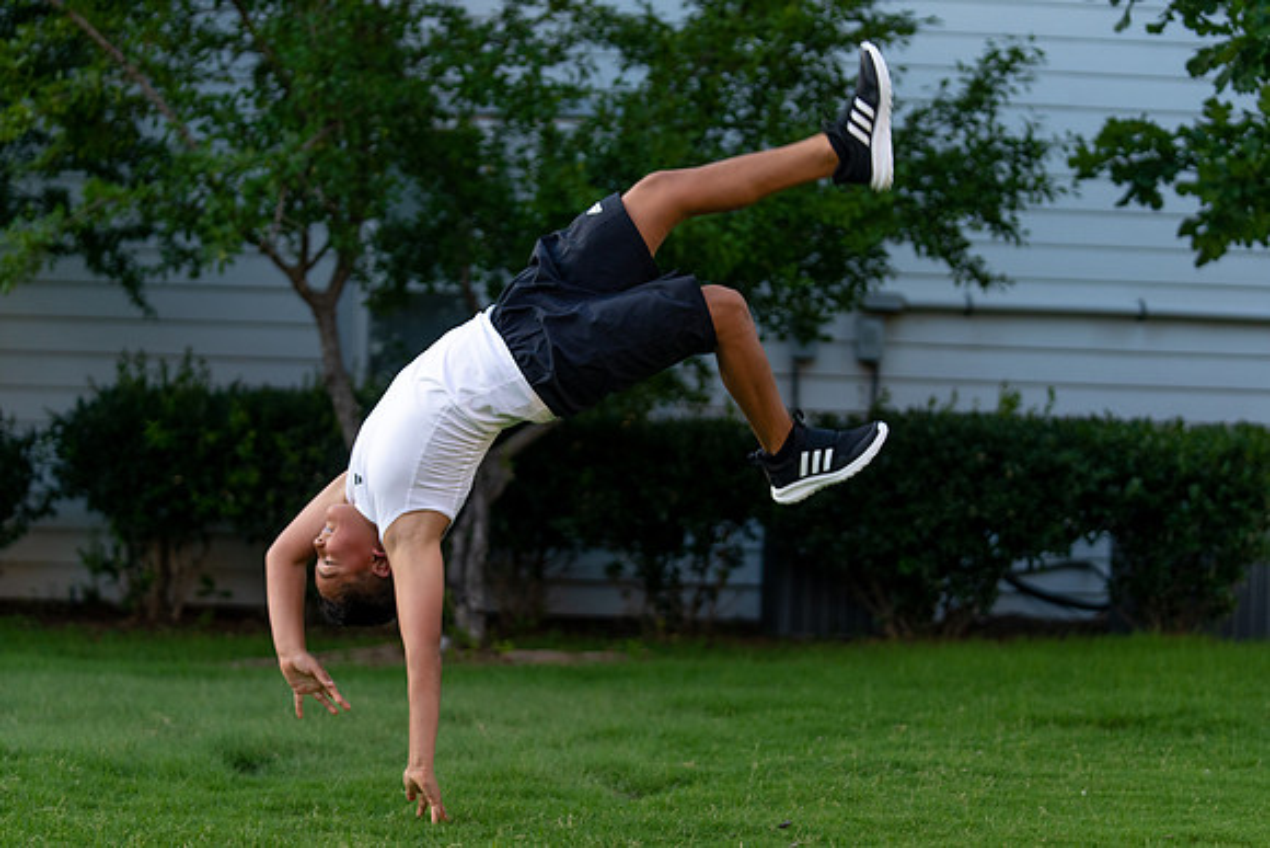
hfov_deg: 24.5
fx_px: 2922
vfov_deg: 16.5
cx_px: 635
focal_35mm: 83
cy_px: 424
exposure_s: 1/1000
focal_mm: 70
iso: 500
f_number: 2.8
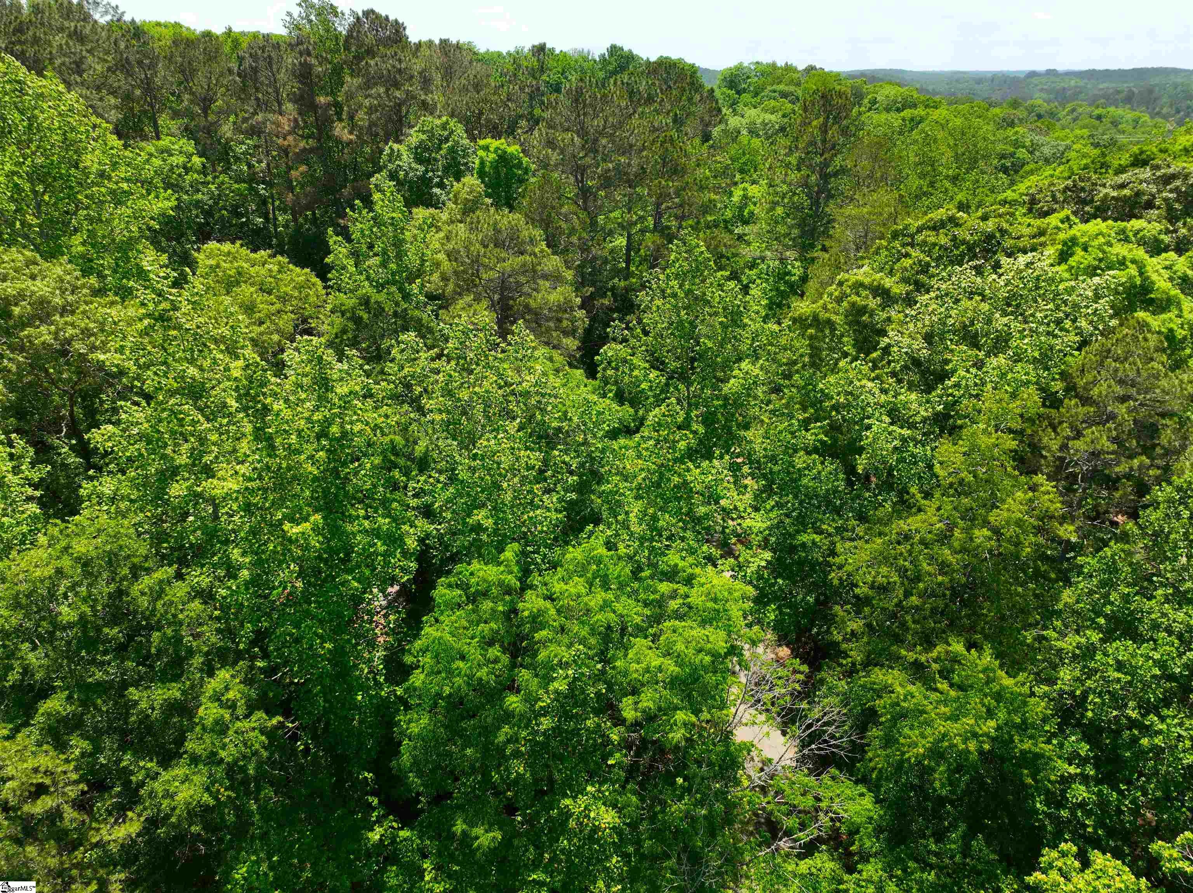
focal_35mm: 24
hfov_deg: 71.6
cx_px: 596
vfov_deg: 56.8
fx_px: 827
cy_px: 446
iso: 140
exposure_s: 1/200
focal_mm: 12.29
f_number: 2.8
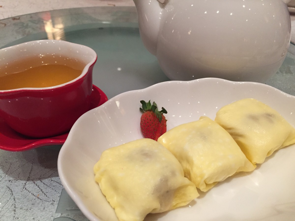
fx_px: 247
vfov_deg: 48.2
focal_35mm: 29
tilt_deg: -35.6
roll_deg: -0.5
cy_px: 110
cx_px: 148
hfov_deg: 61.7
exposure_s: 1/33
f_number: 2.2
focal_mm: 4.15
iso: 250
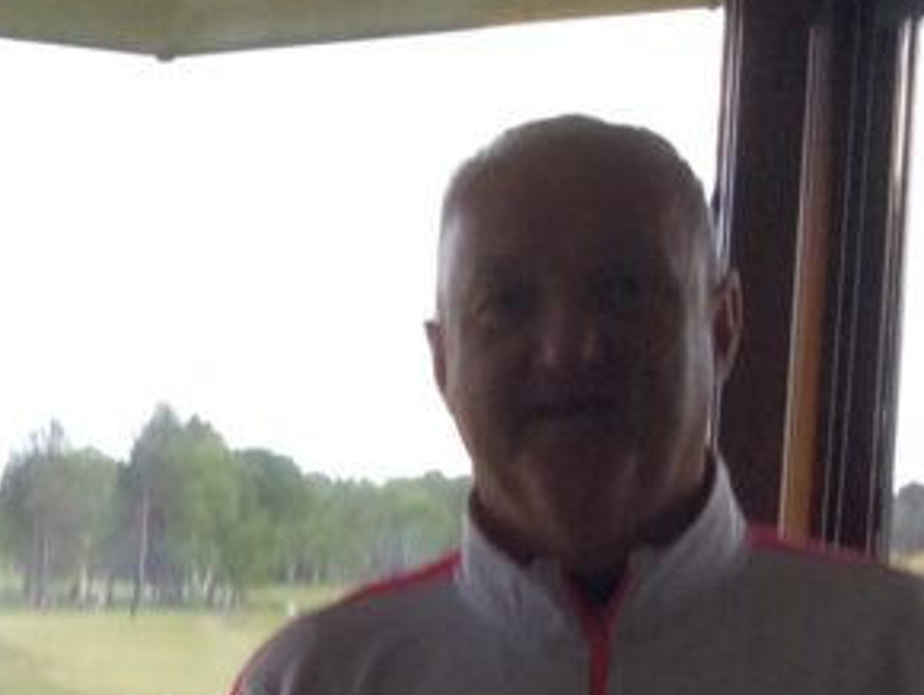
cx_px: -191
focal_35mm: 164
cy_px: 1380
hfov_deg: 11.8
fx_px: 4381
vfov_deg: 8.6
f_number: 2.4
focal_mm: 3.3
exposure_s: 1/100
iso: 25
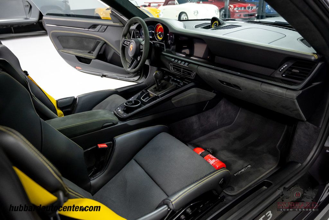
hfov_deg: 73.7
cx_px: 164
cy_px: 110
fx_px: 219
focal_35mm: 24
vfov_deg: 53.1
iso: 3200
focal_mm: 24
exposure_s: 1/60
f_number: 4
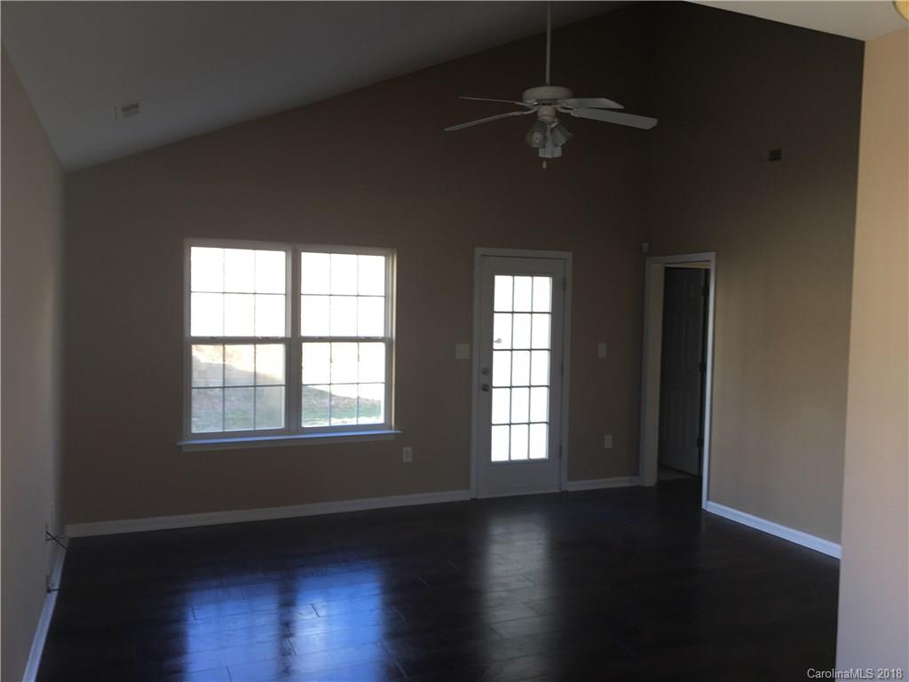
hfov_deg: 61.7
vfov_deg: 48.2
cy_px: 341
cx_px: 454
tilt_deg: -3.2
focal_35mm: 29
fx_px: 762
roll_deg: -0.7
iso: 25
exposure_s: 1/40
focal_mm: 4.15
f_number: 2.2
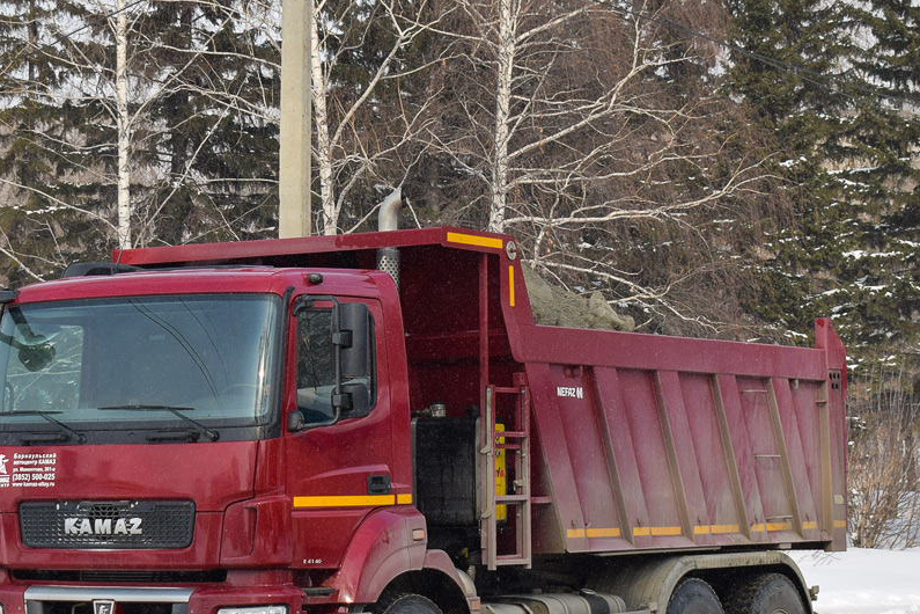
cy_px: 409
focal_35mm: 86
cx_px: 338
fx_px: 2198
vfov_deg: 15.9
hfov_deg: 23.6
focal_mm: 38
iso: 200
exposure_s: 1/1000
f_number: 5.6
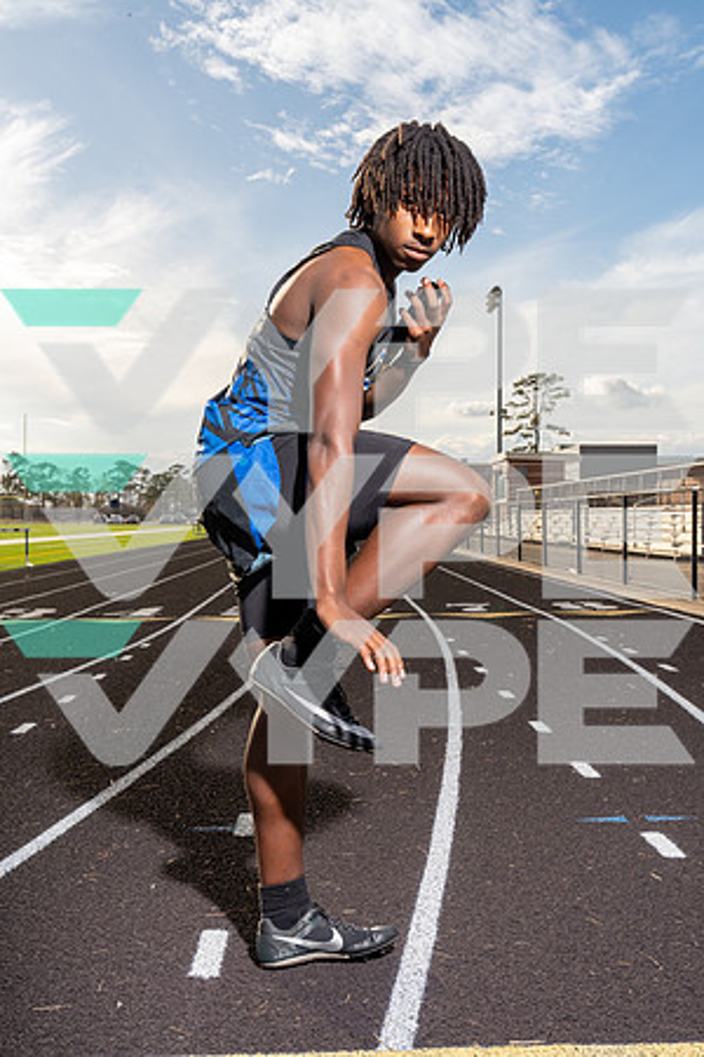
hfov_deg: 38.9
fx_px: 997
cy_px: 528
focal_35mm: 34
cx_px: 352
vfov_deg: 55.8
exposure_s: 1/250
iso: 160
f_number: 10
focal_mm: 34
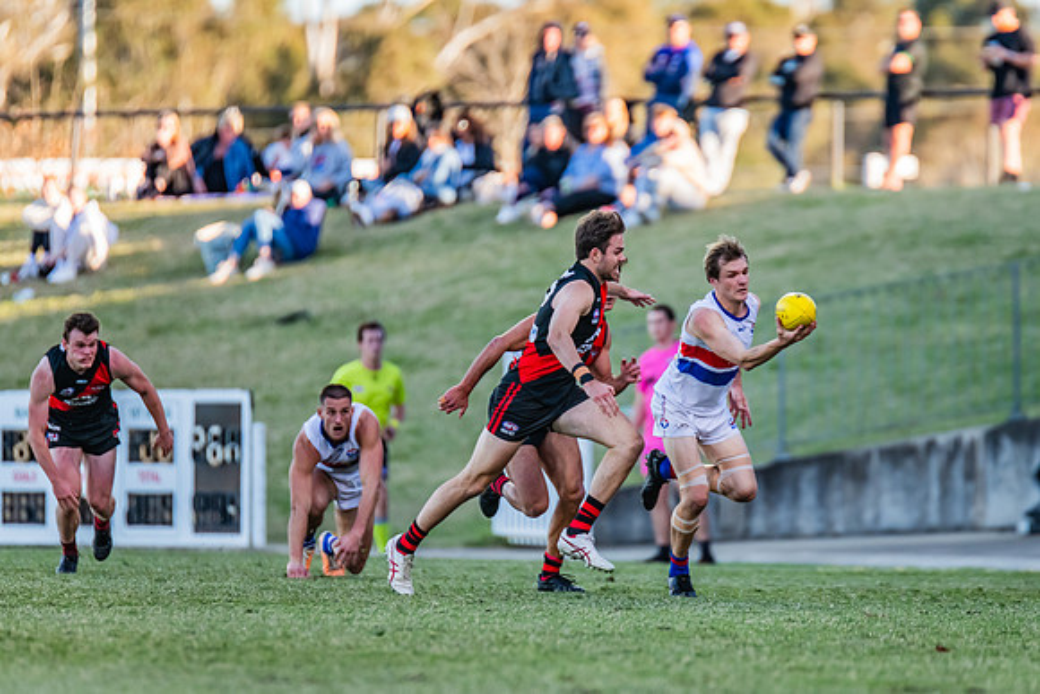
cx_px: 610
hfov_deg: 4.1
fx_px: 14495
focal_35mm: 502
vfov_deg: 2.7
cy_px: 362
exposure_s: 1/1600
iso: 1250
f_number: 4
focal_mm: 420
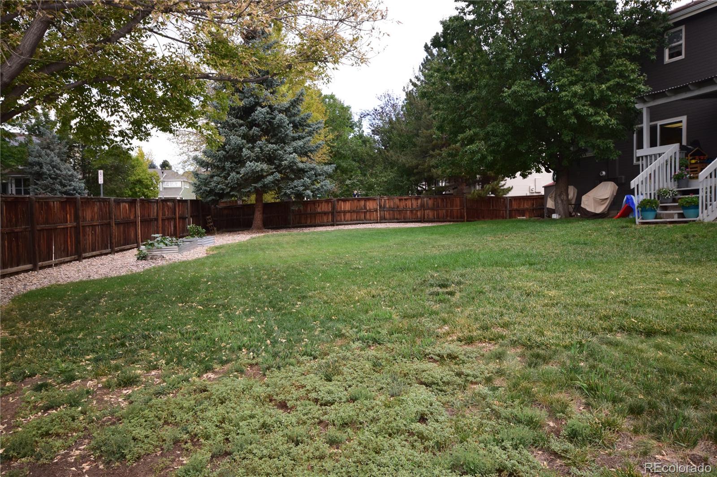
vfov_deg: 43.6
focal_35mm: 30
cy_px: 238
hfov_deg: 61.9
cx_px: 358
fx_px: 597
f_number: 9
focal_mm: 20
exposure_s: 1/125
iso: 640
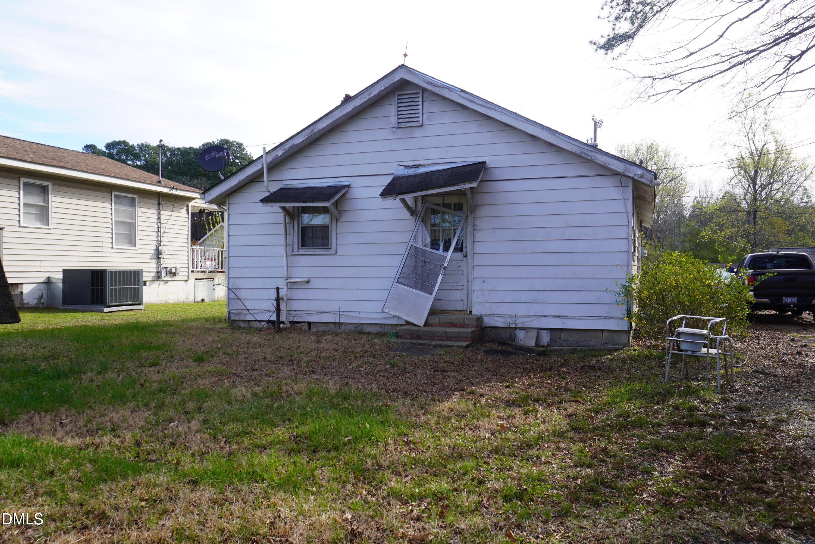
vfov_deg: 45.7
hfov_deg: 64.6
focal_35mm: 28
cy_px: 272
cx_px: 408
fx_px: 645
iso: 100
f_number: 7.1
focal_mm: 19
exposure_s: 1/100
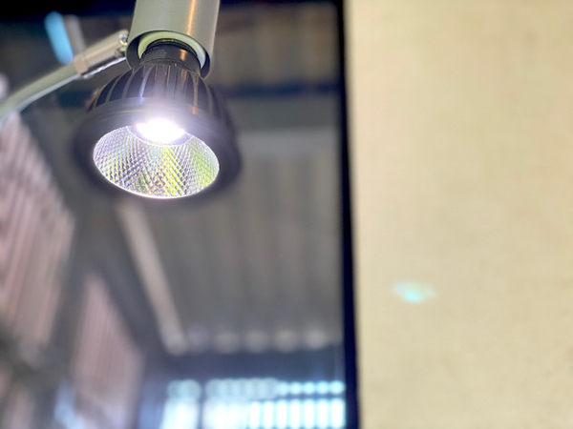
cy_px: 214
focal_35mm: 52
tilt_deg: +37.8
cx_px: 286
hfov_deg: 36.8
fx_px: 861
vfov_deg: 28.0
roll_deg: -2.3
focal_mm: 6
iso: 160
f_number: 2
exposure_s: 1/120
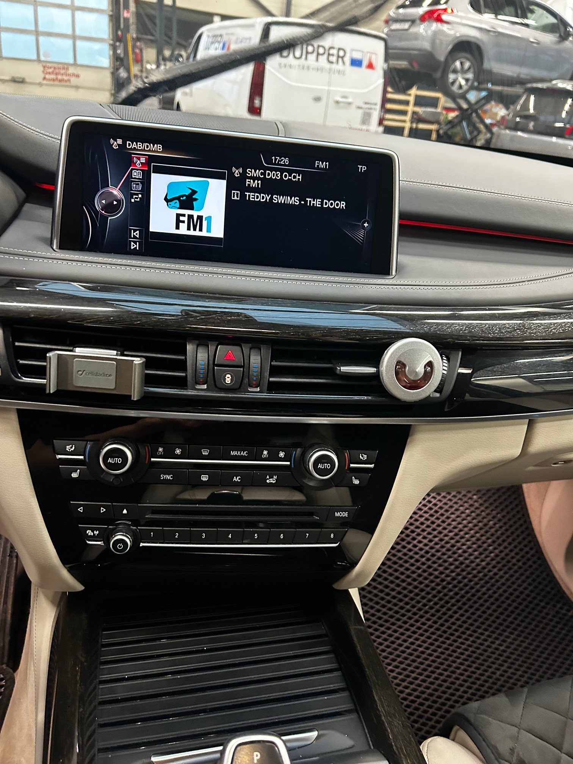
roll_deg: -6.8
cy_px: 382
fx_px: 574
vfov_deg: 67.3
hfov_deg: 53.1
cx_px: 286
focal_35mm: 26
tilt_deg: -25.4
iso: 400
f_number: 1.5
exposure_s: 1/33
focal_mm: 5.7
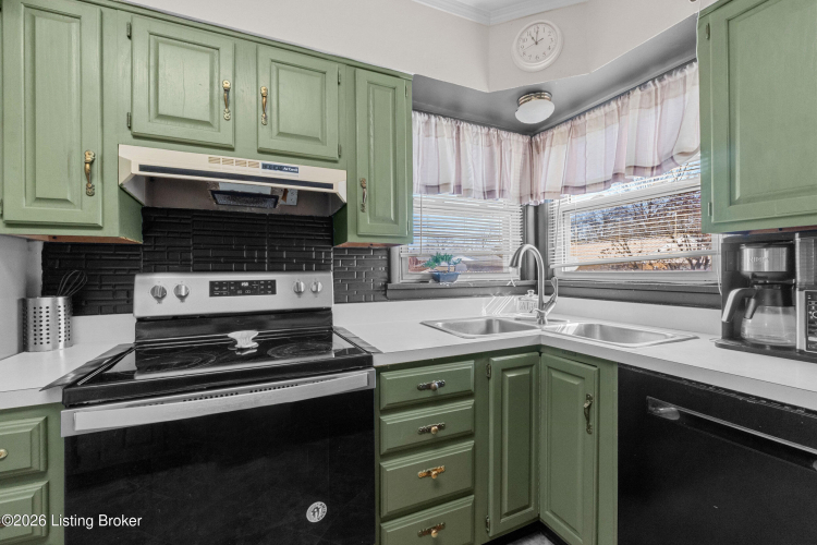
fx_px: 340
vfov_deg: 77.3
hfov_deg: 100.4
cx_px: 408
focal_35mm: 15
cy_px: 272
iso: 400
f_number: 11
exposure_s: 1/5
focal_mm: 10
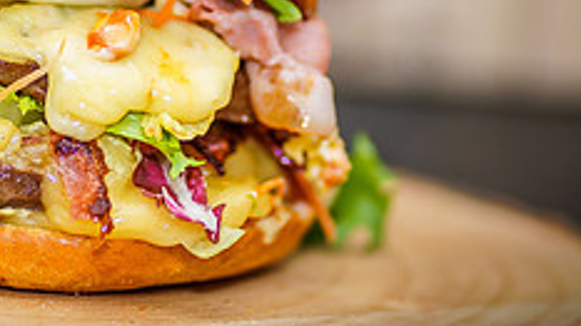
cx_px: 51
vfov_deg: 5.1
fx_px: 3666
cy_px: 51
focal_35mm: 238
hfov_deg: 9.0
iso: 100
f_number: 1.8
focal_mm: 85
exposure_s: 1/80
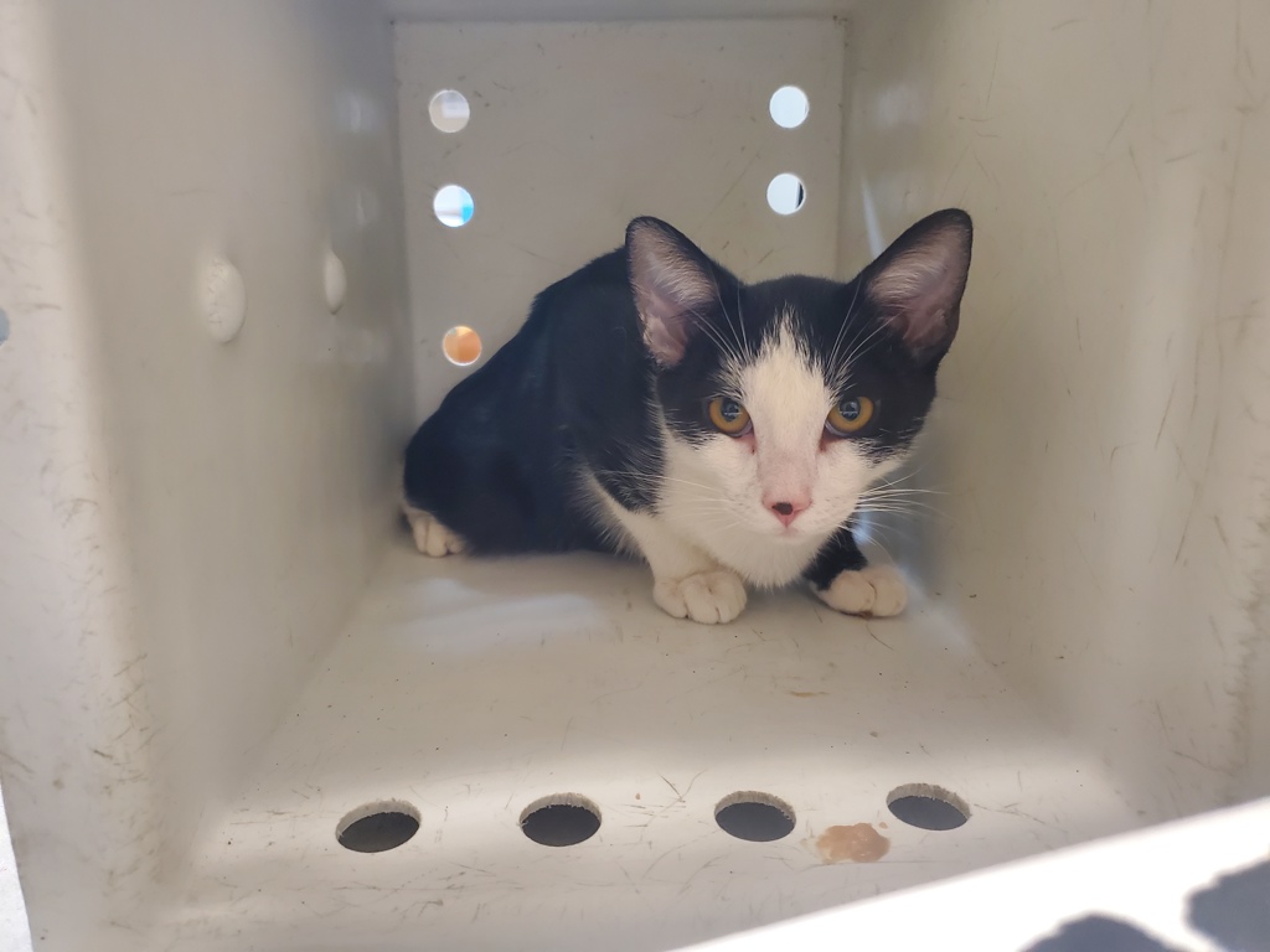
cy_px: 476
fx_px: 954
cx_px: 635
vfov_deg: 53.1
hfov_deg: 67.3
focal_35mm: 26
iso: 400
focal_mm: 4.3
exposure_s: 1/40
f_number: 1.5
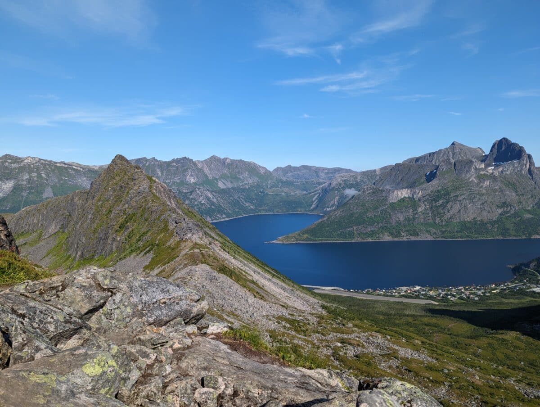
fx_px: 375
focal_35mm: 24
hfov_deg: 71.5
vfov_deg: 57.0
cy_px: 204
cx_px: 270
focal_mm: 6.81
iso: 48
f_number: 1.85
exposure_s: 1/2058
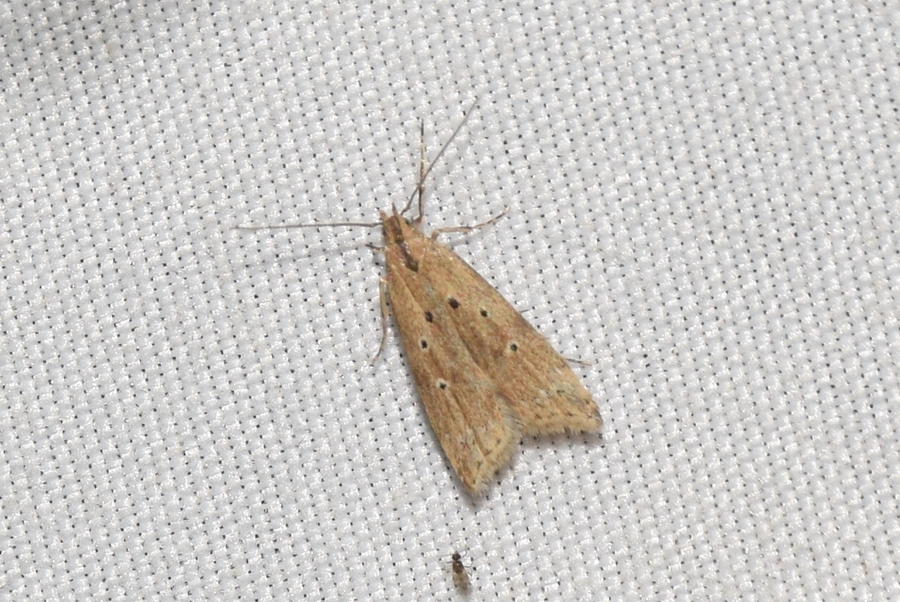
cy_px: 301
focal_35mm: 210
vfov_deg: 6.6
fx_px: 5255
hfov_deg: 9.8
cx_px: 450
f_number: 13
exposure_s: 1/160
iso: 100
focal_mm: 140
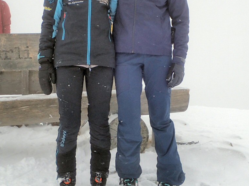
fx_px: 503
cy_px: 57
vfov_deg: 20.9
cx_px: 148
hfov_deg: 27.7
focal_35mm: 70
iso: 100
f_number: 4
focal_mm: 7.34
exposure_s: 1/500
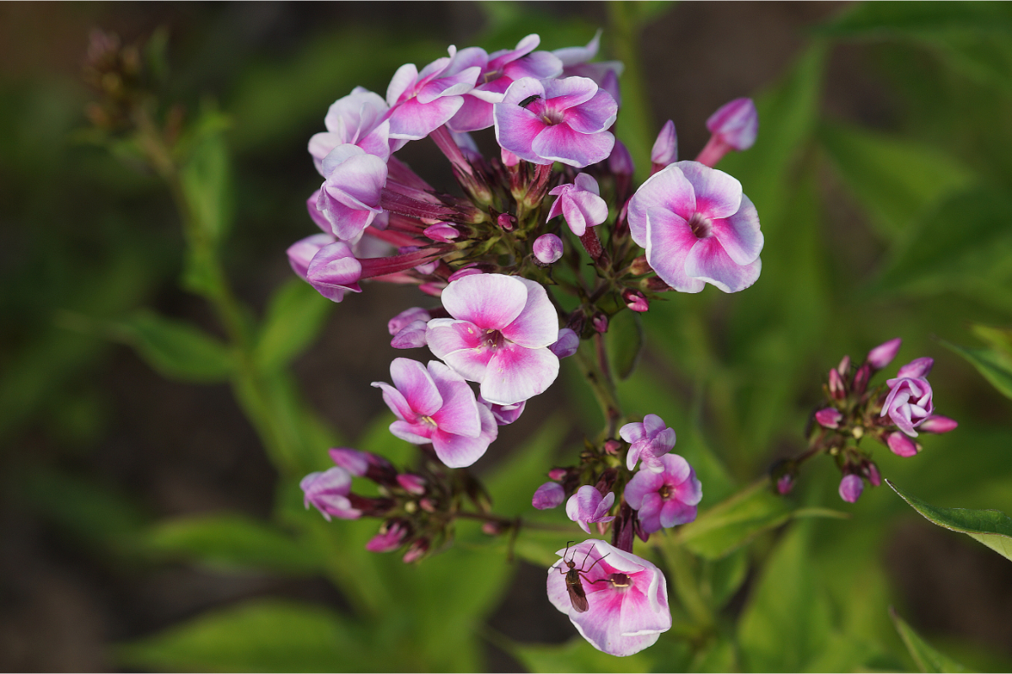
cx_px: 506
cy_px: 337
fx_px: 4216
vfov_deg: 9.1
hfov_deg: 13.7
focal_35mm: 150
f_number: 5.6
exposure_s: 1/160
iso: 125
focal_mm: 100
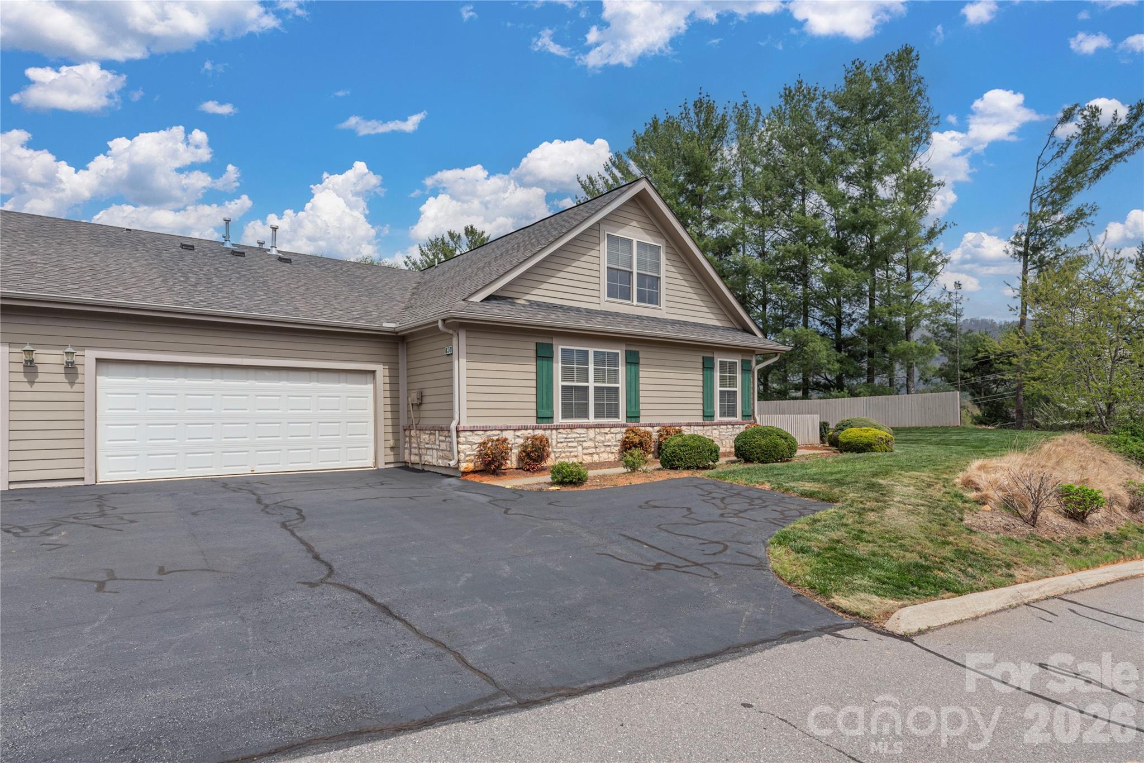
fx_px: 604
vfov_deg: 64.6
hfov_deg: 86.9
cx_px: 572
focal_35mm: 19
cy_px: 382
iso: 320
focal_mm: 19
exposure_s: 1/4000
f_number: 8
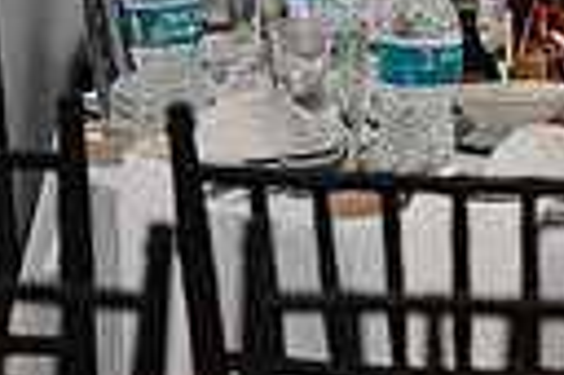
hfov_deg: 5.3
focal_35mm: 389
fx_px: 6087
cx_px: 753
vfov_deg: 3.5
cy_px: -190
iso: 2000
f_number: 1.8
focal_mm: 85
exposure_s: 1/250
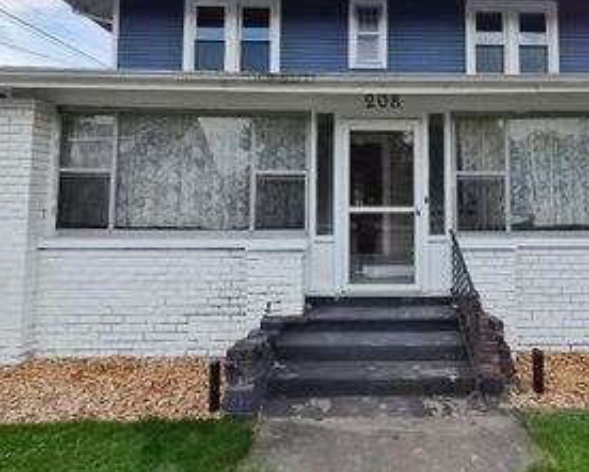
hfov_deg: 71.1
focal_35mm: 23
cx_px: 376
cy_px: 174
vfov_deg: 60.0
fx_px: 401
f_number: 2.2
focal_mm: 1.7
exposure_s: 1/1536
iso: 25
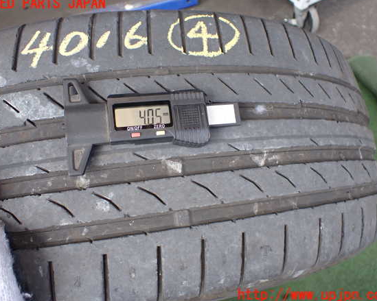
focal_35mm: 32
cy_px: 149
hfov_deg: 55.7
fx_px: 357
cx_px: 187
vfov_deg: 45.8
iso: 250
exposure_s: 1/125
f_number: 2.3
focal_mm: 5.4
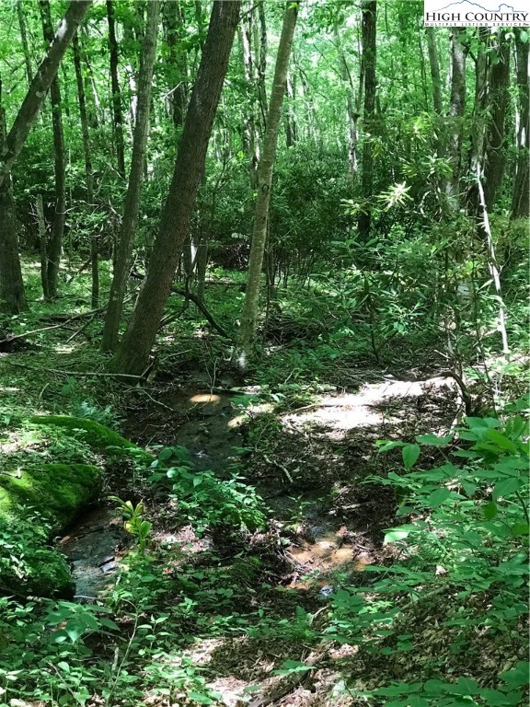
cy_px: 354
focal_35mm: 57
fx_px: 1164
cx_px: 265
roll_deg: +2.6
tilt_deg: -18.0
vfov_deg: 33.8
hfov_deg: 25.7
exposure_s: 1/60
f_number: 2.8
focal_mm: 6.6
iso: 125
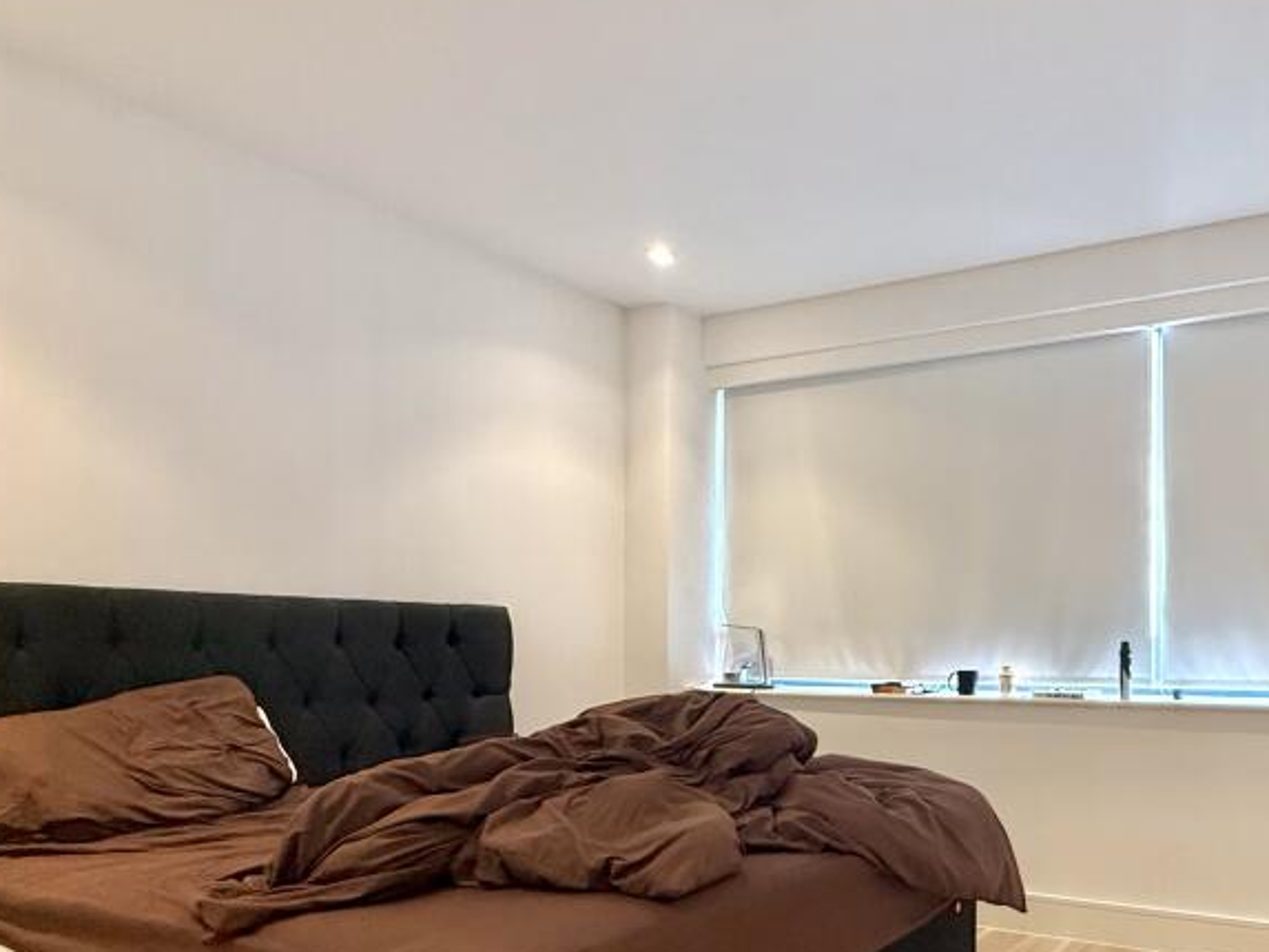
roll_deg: -0.2
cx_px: 1034
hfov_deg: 62.8
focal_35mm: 25
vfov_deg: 53.7
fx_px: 917
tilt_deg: -0.7
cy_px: 644
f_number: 2.2
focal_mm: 2.22
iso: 250
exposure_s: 1/100
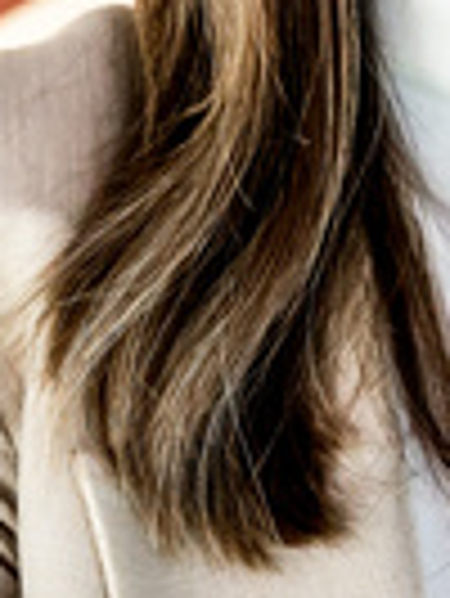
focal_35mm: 252
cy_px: 49
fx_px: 4361
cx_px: 428
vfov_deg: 7.8
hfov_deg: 5.9
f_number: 4.8
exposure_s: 1/180
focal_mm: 34
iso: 6400
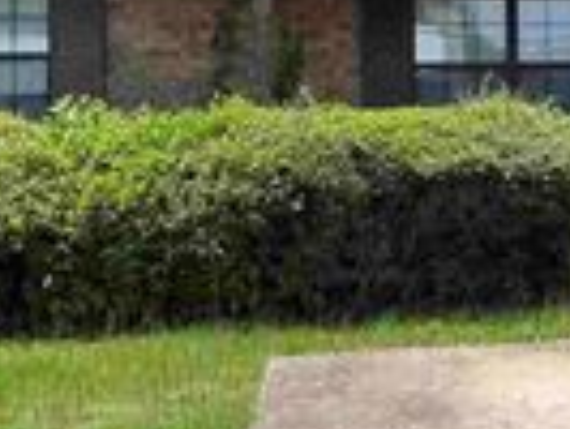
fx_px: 1483
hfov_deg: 20.5
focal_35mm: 90
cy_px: 62
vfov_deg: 16.3
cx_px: 669
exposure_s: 1/2445
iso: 80
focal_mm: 6.76
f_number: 1.78
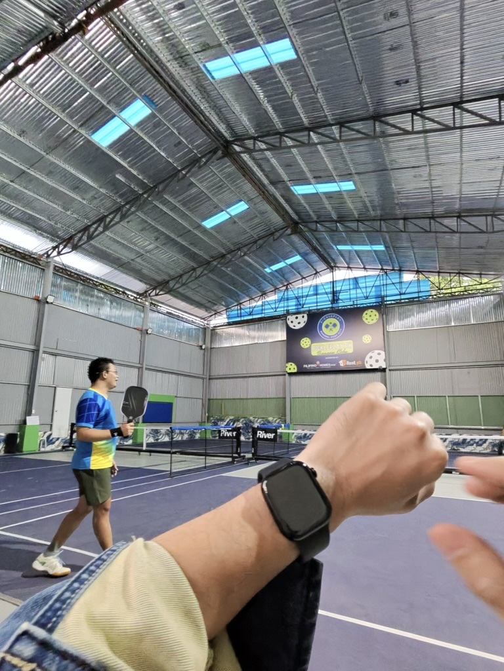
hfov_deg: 89.9
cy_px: 336
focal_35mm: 13
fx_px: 252
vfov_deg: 106.2
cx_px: 252
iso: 1329
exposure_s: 1/120
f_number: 2.2
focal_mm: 2.24
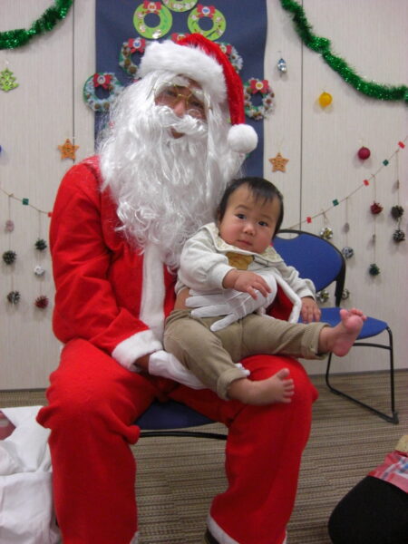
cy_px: 272
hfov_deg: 37.7
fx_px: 597
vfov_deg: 49.0
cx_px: 204
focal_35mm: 38
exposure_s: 1/100
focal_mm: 7.9
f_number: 2.8
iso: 400
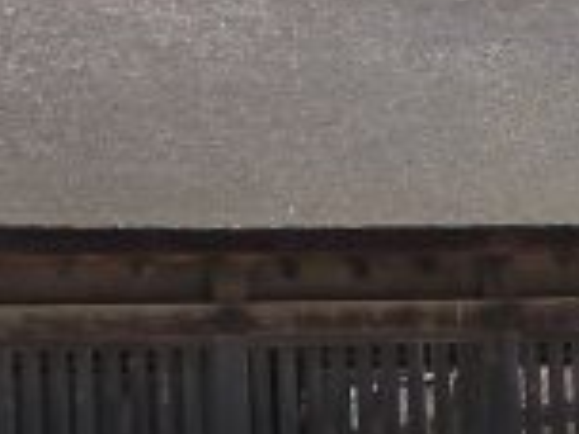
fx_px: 3947
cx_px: 789
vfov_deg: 6.3
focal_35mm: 236
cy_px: 160
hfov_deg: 8.3
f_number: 5.7
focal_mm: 5.7
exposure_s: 1/168
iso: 50
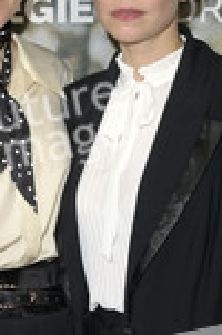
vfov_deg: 23.7
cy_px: 246
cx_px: 75
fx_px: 790
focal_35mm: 85
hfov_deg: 16.0
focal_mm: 32
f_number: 5.6
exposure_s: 1/250
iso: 640
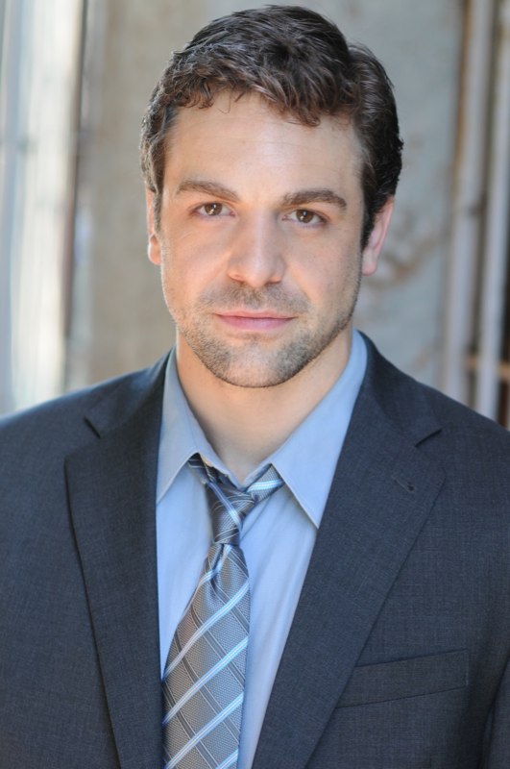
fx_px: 2717
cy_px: 384
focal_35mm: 128
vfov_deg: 16.1
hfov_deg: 10.7
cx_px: 255
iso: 250
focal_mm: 85
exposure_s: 1/160
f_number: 2.5
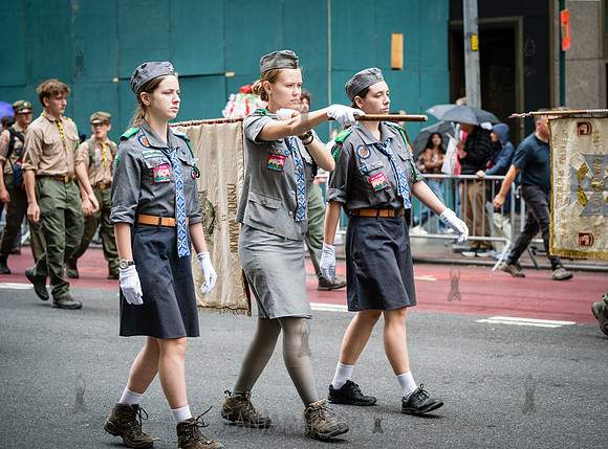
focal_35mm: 90
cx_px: 321
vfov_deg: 16.3
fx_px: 1573
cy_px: 194
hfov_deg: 21.9
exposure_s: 1/250
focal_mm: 73
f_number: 3.5
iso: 500
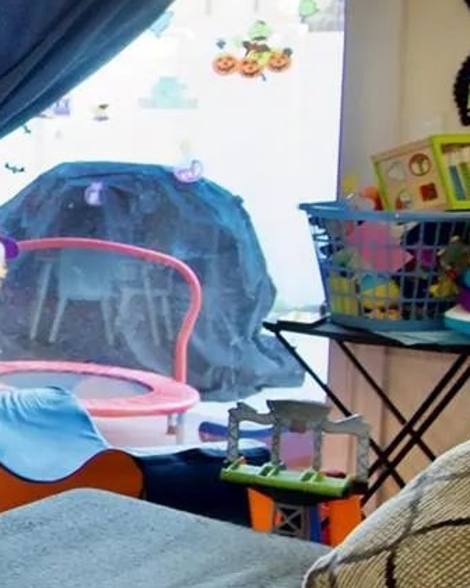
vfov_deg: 25.3
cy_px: 227
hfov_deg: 15.7
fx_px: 1304
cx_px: -495
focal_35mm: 75
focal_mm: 14
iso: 1100
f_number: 4
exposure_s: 1/60
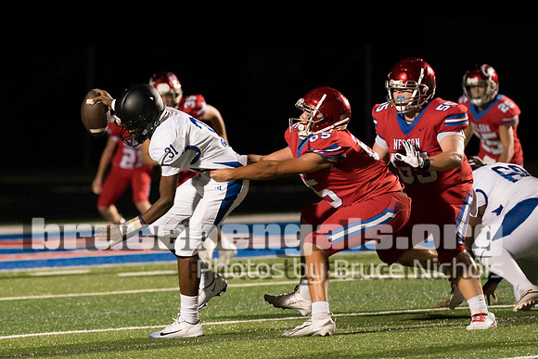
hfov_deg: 5.0
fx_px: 6145
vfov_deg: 3.3
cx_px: 153
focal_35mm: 411
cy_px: 186
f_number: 2.8
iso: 8000
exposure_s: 1/1000
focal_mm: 200
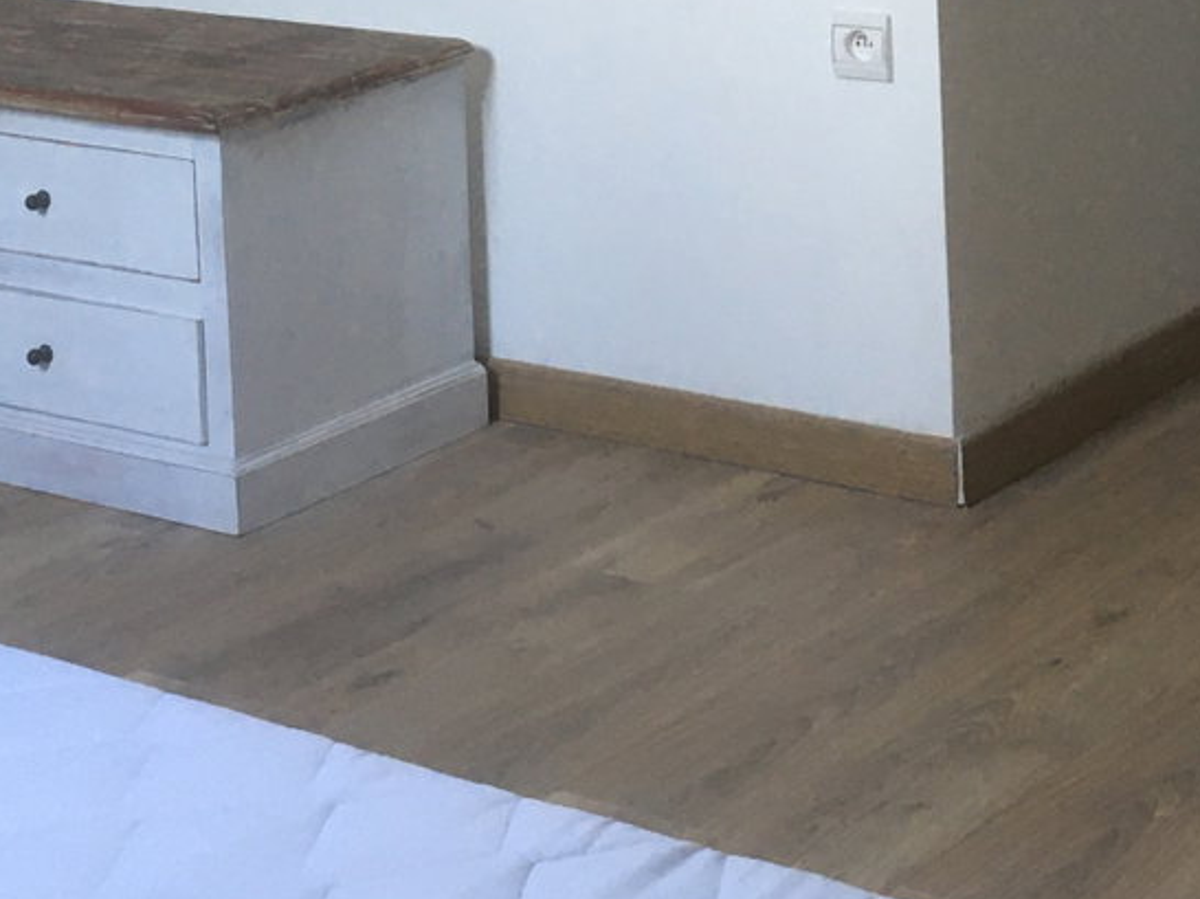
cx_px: 897
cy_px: -240
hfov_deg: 22.8
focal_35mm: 85
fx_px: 2945
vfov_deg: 16.5
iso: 100
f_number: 2.2
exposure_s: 1/33
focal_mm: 4.15
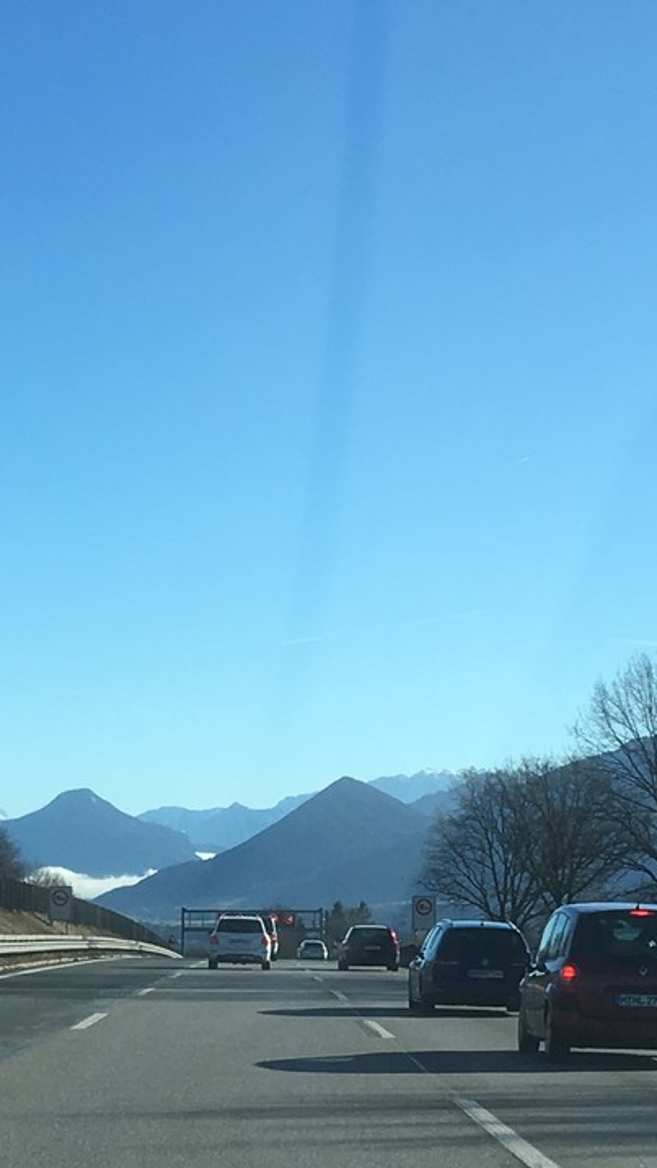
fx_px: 2913
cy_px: 841
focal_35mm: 94
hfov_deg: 12.9
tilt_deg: +0.5
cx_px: 288
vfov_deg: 22.5
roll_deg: -1.0
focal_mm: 4.15
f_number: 2.2
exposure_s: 1/1326
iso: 25
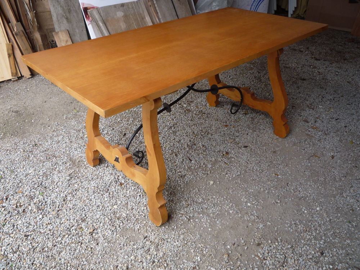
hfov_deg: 60.0
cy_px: 135
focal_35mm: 30
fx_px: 312
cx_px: 180
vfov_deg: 46.8
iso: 100
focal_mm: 5.2
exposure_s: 1/60
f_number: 3.3
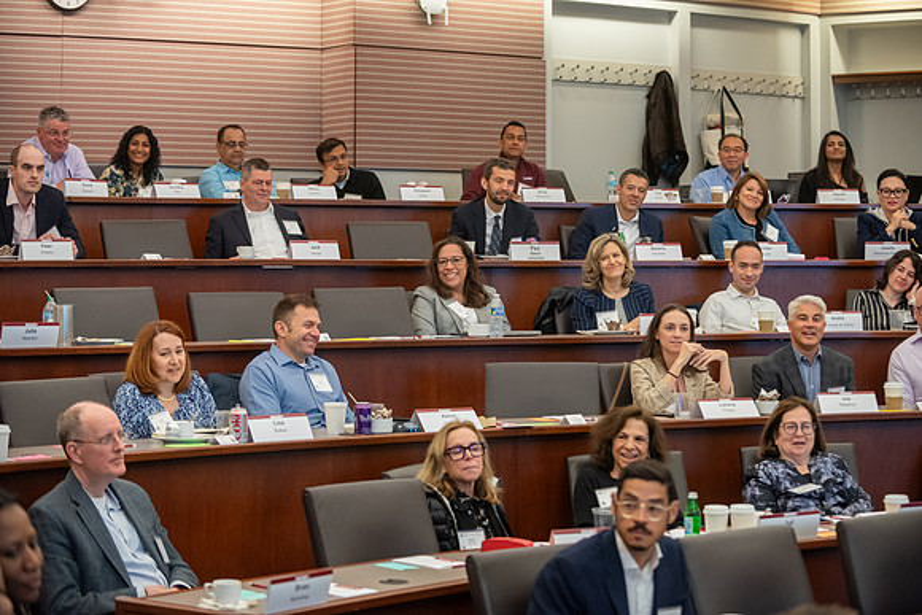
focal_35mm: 75
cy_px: 308
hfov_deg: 26.9
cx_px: 461
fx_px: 1926
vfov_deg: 18.2
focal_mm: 75
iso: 2000
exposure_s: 1/160
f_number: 2.8
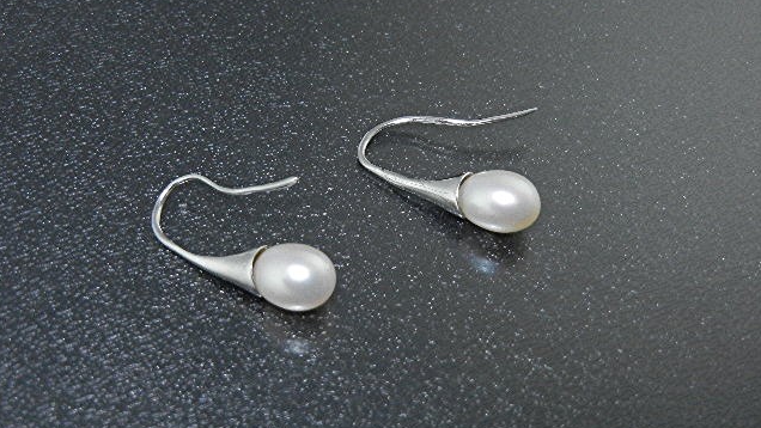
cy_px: 176
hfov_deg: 36.6
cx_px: 380
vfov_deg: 21.1
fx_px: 1150
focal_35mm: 57
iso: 700
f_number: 7.8
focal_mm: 9.3
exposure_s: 1/30
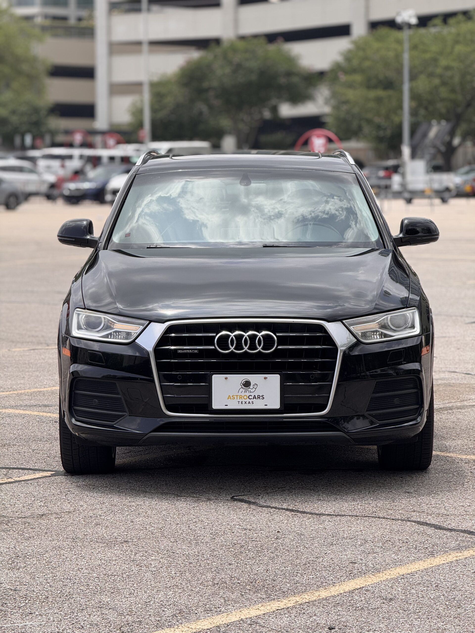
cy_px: 316
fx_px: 2196
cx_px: 238
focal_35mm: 120
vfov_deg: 16.4
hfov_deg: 12.3
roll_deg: +0.3
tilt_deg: -4.0
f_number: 2.8
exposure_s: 1/1395
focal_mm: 15.66
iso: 50
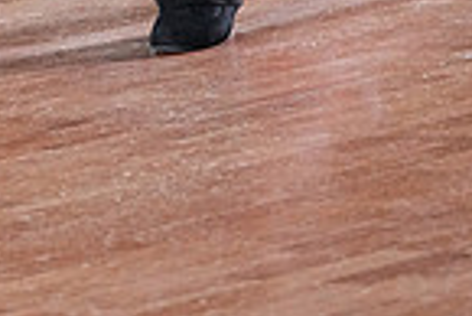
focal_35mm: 511
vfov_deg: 2.7
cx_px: -145
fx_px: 6706
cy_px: -612
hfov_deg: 4.0
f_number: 5
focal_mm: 128
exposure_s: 1/400
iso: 6400
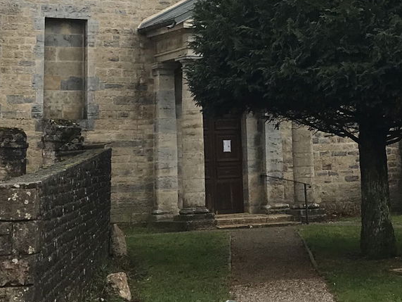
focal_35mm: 94
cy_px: -56
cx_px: 265
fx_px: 1092
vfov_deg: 15.2
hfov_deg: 20.8
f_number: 1.8
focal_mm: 3.99
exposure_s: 1/165
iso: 20
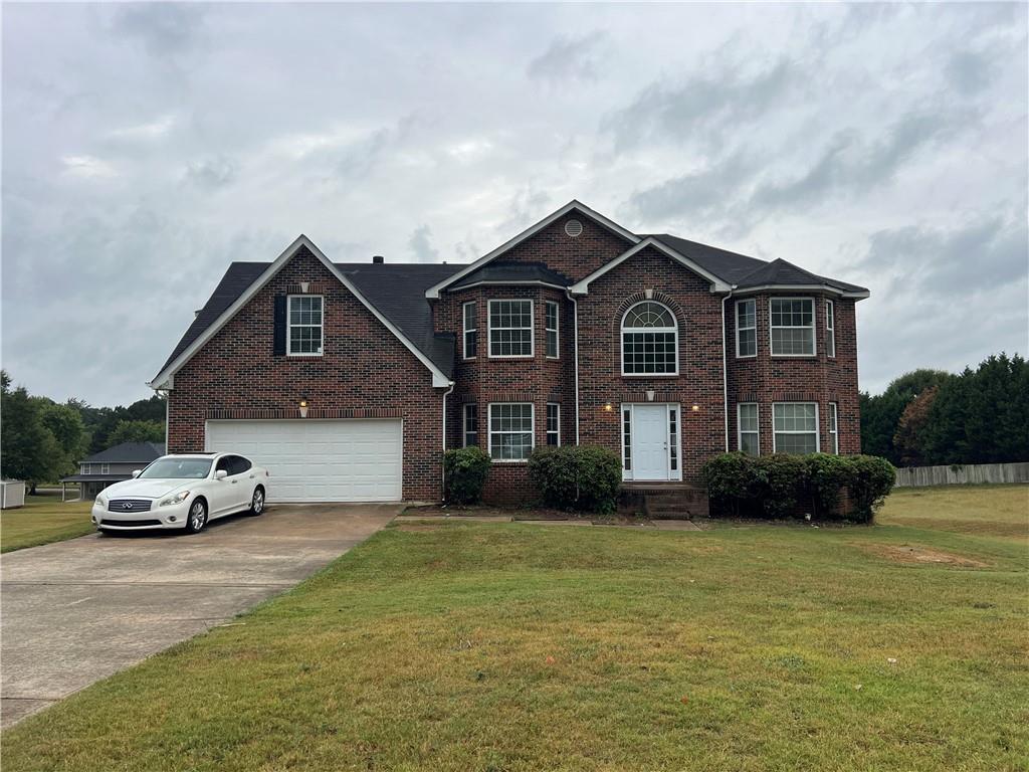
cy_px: 386
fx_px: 773
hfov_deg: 67.3
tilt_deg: +4.7
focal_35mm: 26
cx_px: 514
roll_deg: +0.2
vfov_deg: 53.1
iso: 50
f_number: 1.5
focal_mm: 5.7
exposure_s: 1/1009
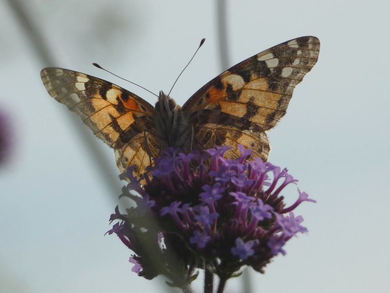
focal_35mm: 329
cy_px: 146
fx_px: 3707
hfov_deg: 6.0
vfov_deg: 4.5
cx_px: 195
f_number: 5.6
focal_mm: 58.9
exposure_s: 1/320
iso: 80
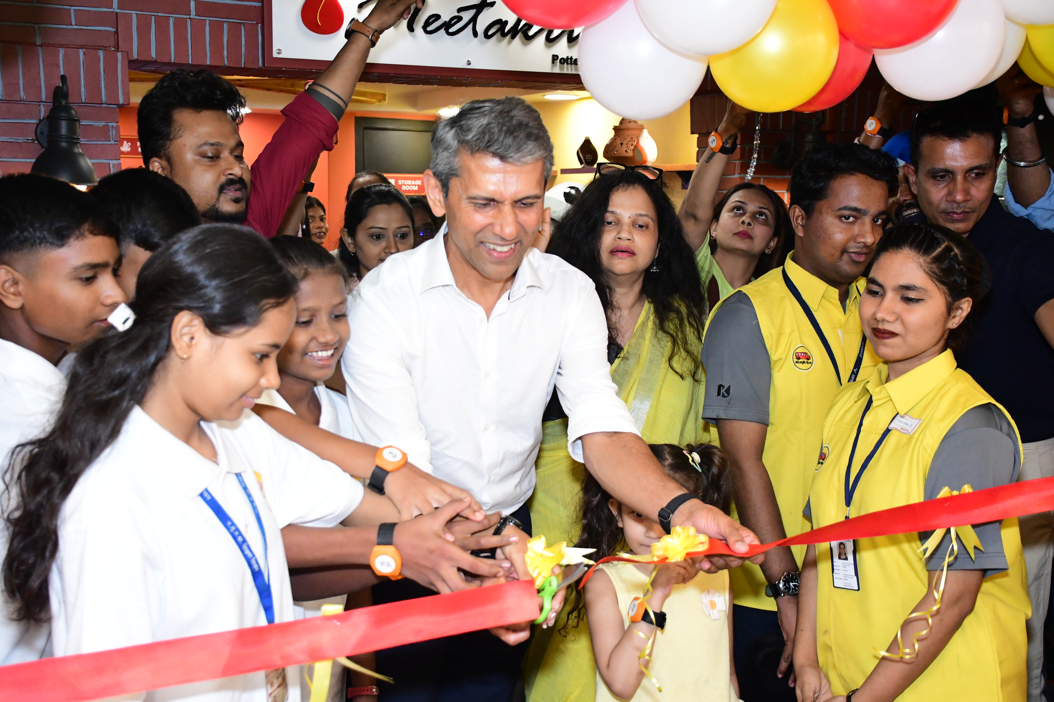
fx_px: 1405
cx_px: 527
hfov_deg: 41.1
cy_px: 351
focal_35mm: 48
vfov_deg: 28.1
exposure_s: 1/200
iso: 3200
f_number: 5
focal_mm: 32
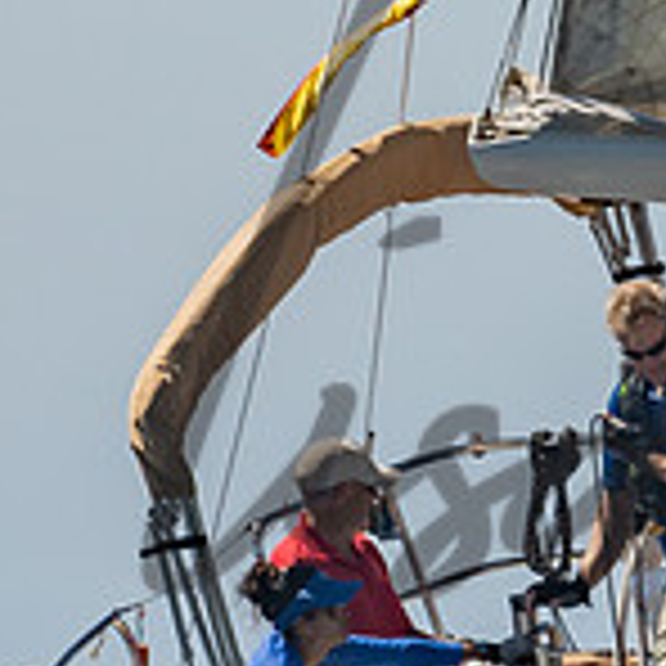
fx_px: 25402
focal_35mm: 1167
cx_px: 423
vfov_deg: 1.5
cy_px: 139
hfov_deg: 1.5
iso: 160
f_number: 6.3
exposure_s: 1/800
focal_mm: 150
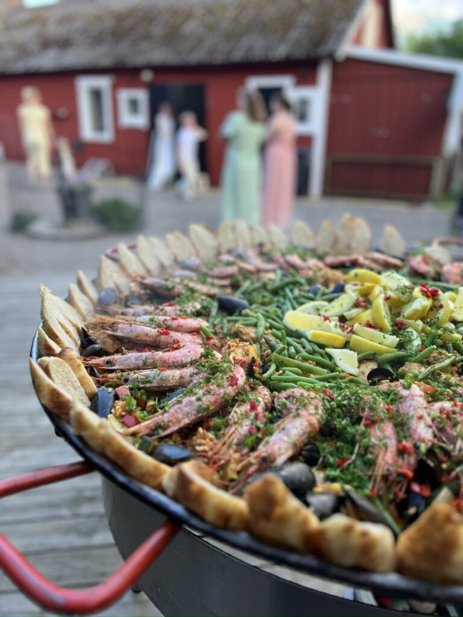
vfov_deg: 67.3
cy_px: 308
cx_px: 232
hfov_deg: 53.1
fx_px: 464
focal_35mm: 26
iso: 50
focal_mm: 5.7
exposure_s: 1/296
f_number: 1.5
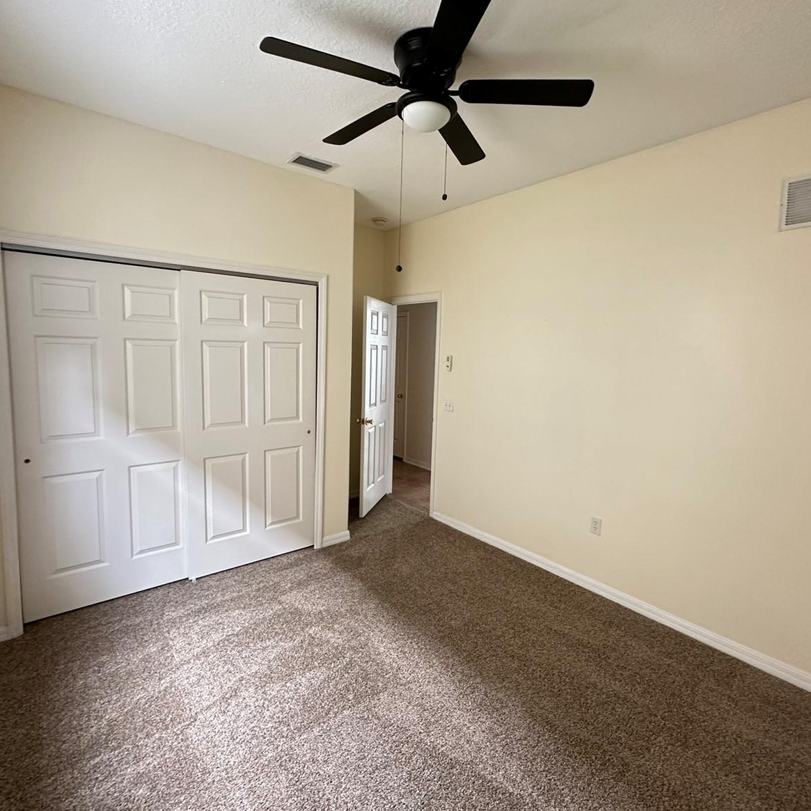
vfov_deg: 83.9
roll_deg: -1.4
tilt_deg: -4.6
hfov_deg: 83.9
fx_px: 451
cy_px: 394
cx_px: 416
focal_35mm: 17
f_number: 2.2
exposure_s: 1/99
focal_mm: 2.22
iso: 250
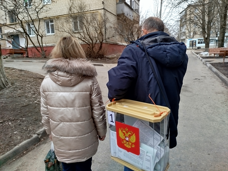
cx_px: 114
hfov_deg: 71.6
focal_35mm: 24
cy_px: 86
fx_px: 158
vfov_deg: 56.8
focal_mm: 5.31
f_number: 1.7
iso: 50
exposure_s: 1/132
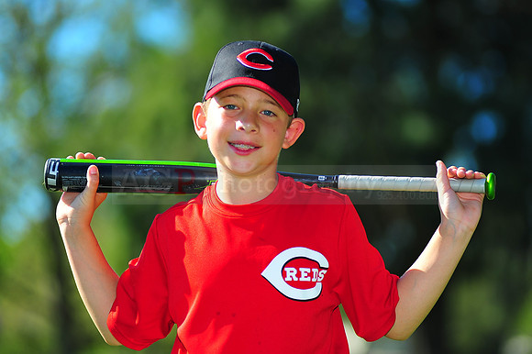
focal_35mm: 180
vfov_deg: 7.6
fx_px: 2658
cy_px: 177
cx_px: 266
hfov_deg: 11.4
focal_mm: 180
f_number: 3.5
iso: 200
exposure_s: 1/1250
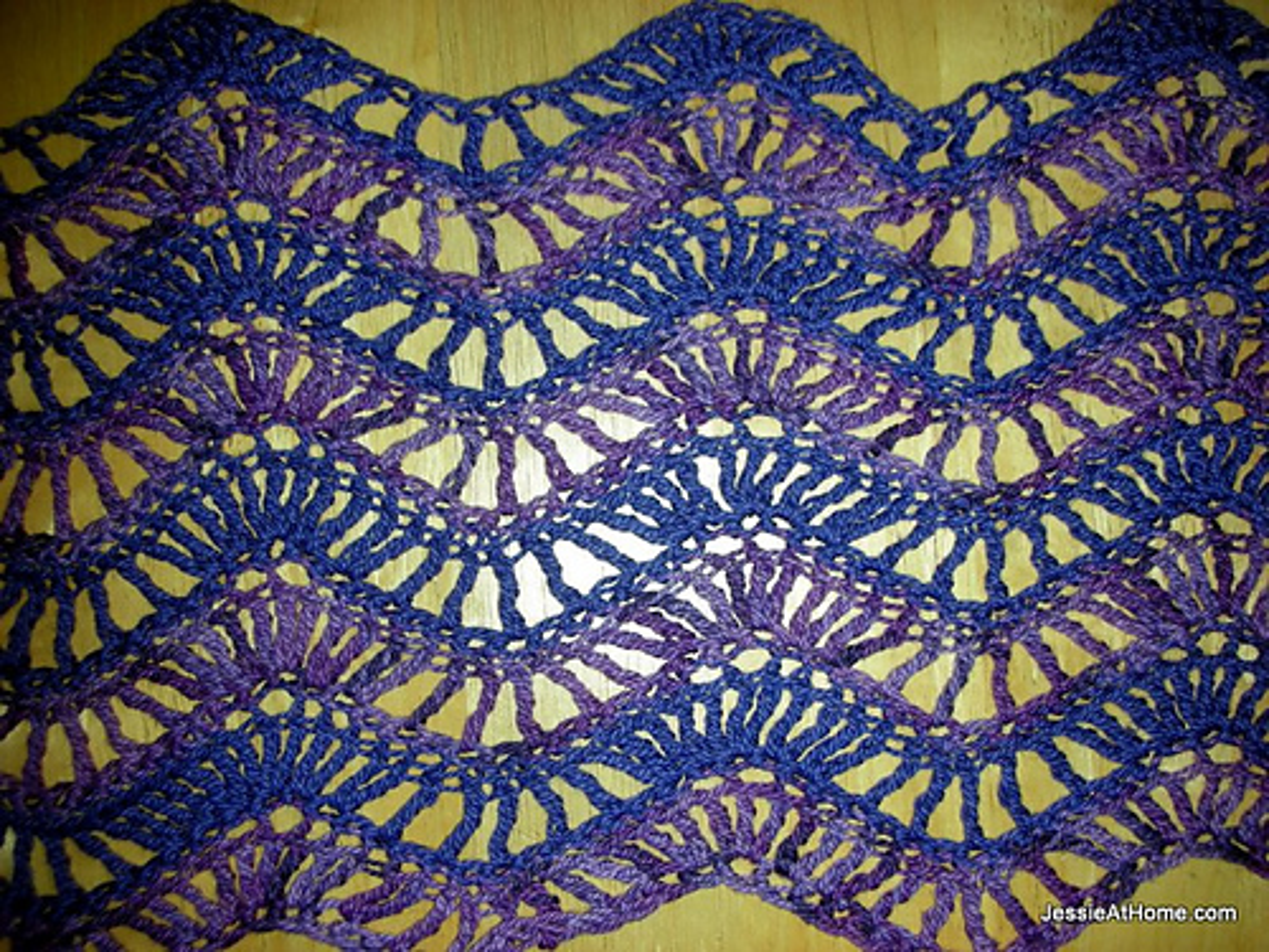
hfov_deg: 52.6
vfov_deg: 40.7
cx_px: 634
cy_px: 476
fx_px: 1283
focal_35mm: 35
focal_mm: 5.8
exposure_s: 1/60.1
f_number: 3
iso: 50
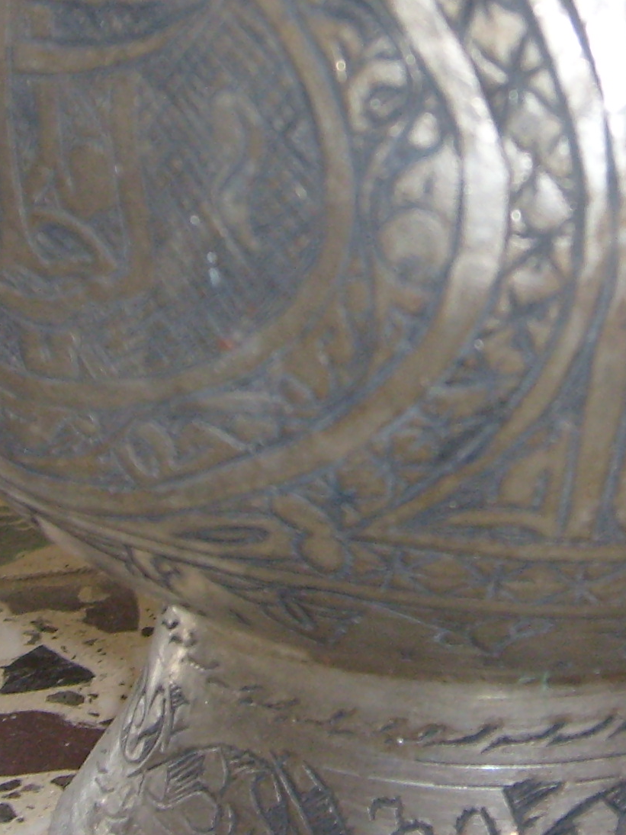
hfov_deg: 16.4
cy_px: 205
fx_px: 2171
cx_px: 418
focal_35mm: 90
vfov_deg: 21.6
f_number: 2.8
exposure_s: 1/45
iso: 100
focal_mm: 5.8
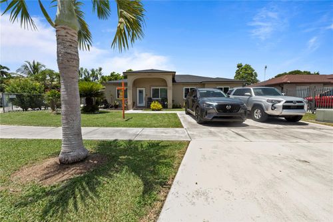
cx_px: 166
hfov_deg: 104.3
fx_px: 129
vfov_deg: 81.2
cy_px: 111
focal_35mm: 14
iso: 100
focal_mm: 14
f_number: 8
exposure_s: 1/125
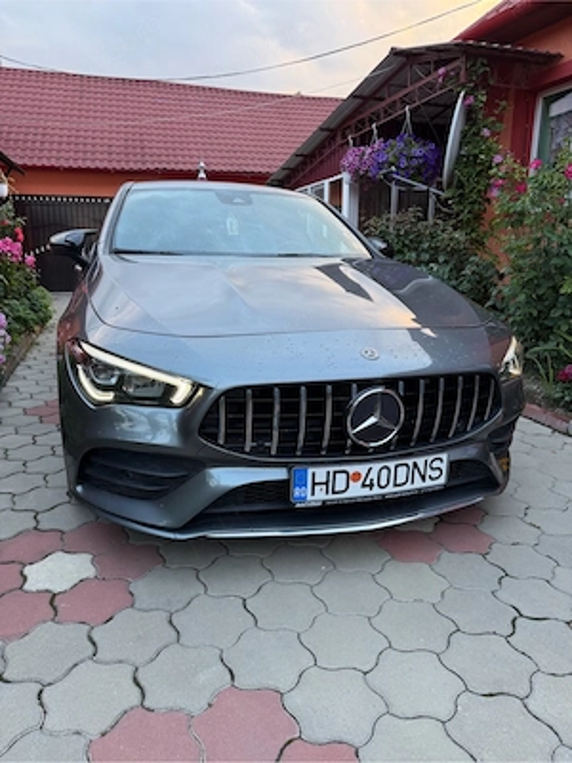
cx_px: 286
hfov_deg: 56.8
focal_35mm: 24
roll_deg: -0.7
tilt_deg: -13.5
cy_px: 382
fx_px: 529
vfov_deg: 71.6
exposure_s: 1/114
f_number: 1.78
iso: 125
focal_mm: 6.76
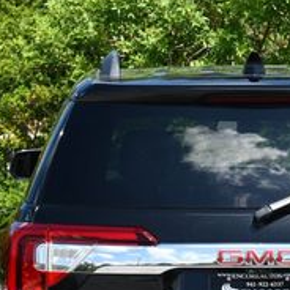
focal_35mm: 201
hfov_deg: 8.7
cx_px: 262
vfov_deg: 8.7
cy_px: 296
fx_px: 1905
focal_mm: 34
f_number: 8
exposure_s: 1/250
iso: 160
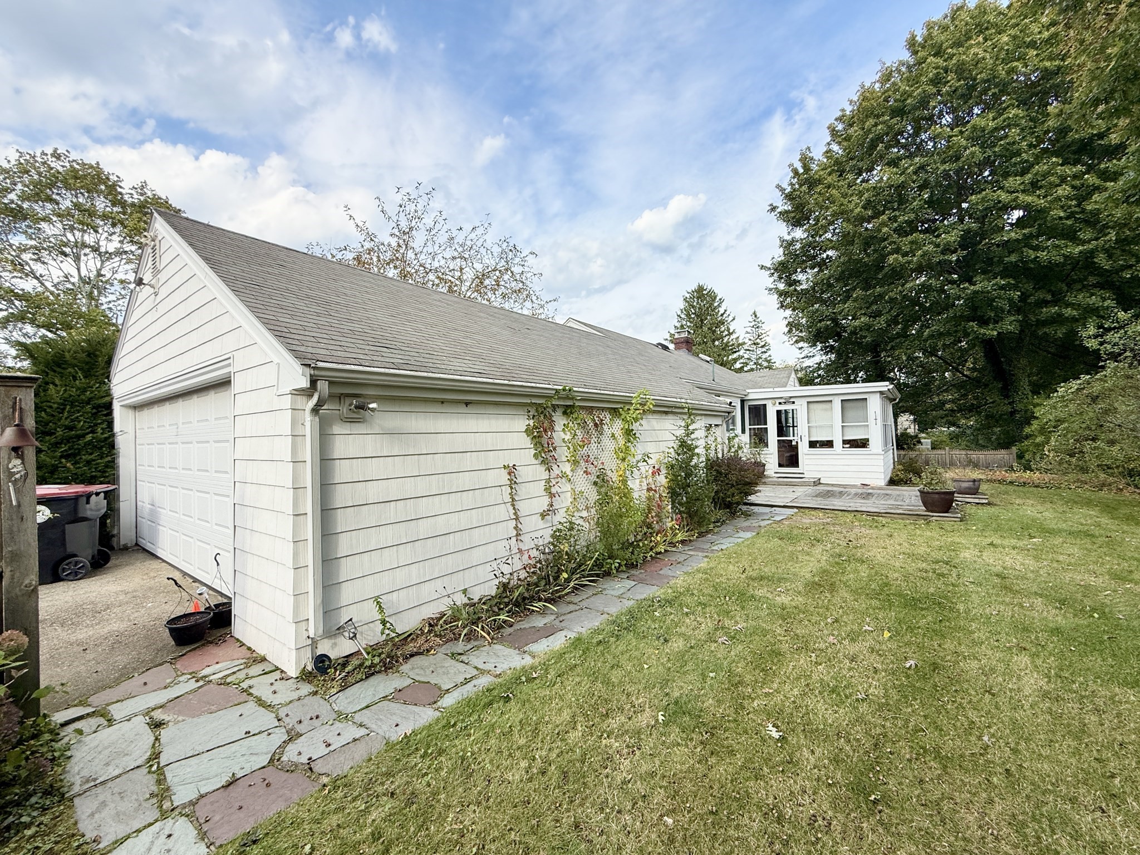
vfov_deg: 85.7
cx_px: 570
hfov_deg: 102.1
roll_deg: +2.2
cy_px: 428
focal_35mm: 14
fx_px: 461
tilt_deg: +0.5
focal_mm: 2.22
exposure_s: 1/789
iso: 50
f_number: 2.2
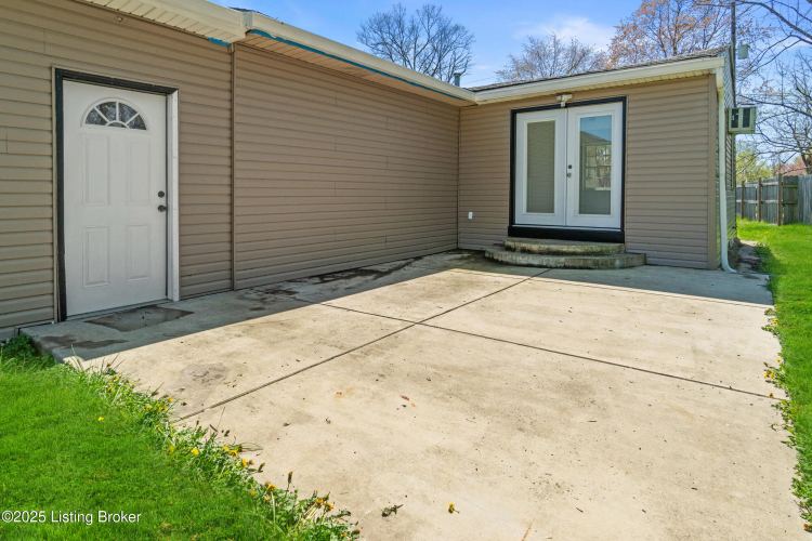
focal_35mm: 20
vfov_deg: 63.2
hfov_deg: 85.4
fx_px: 440
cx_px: 406
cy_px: 270
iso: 400
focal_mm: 13
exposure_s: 1/800
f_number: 9
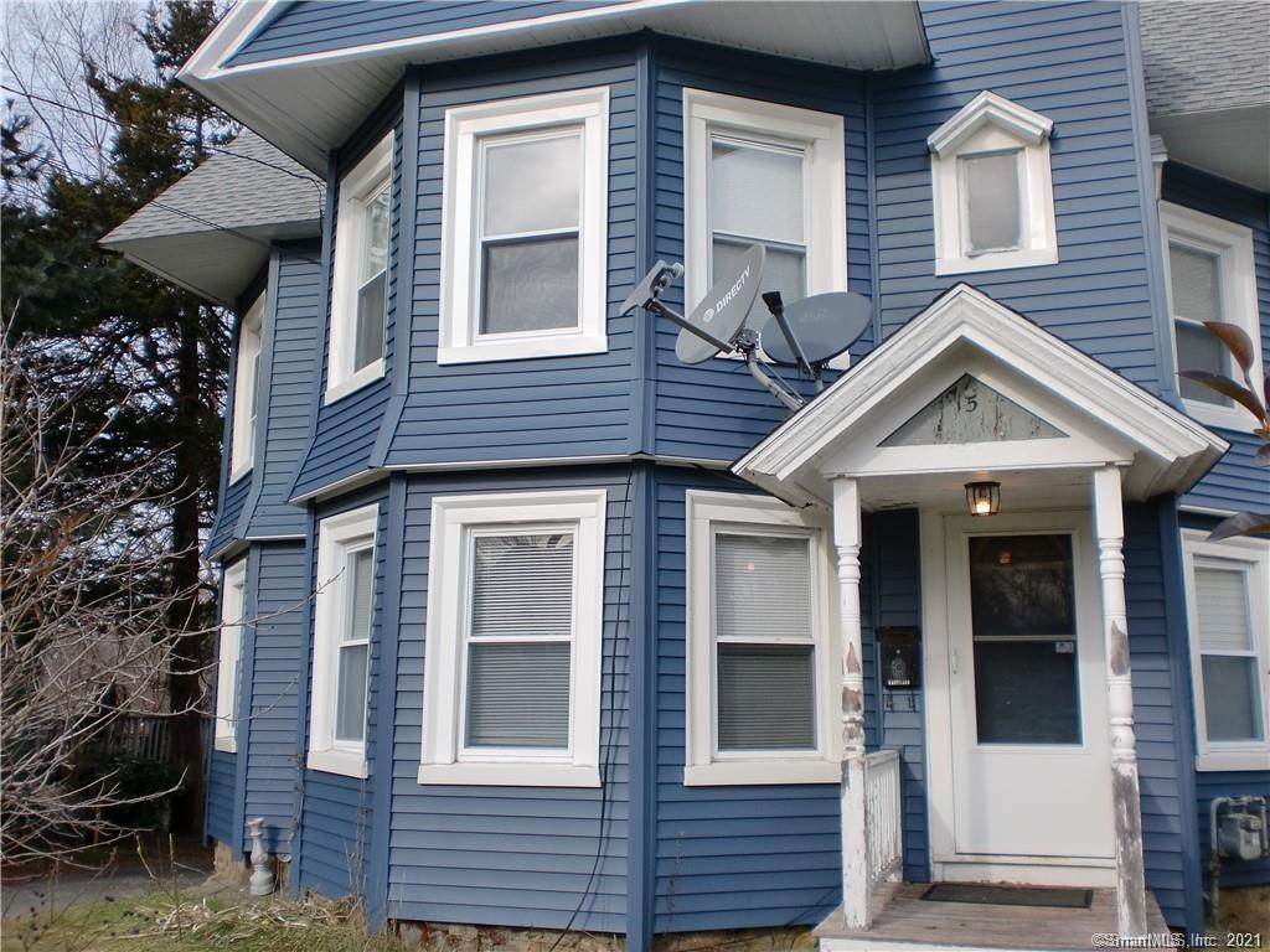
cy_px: 476
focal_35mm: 35
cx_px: 635
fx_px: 1284
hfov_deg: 52.6
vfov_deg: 40.7
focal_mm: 6.3
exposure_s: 1/640
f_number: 3.1
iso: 64
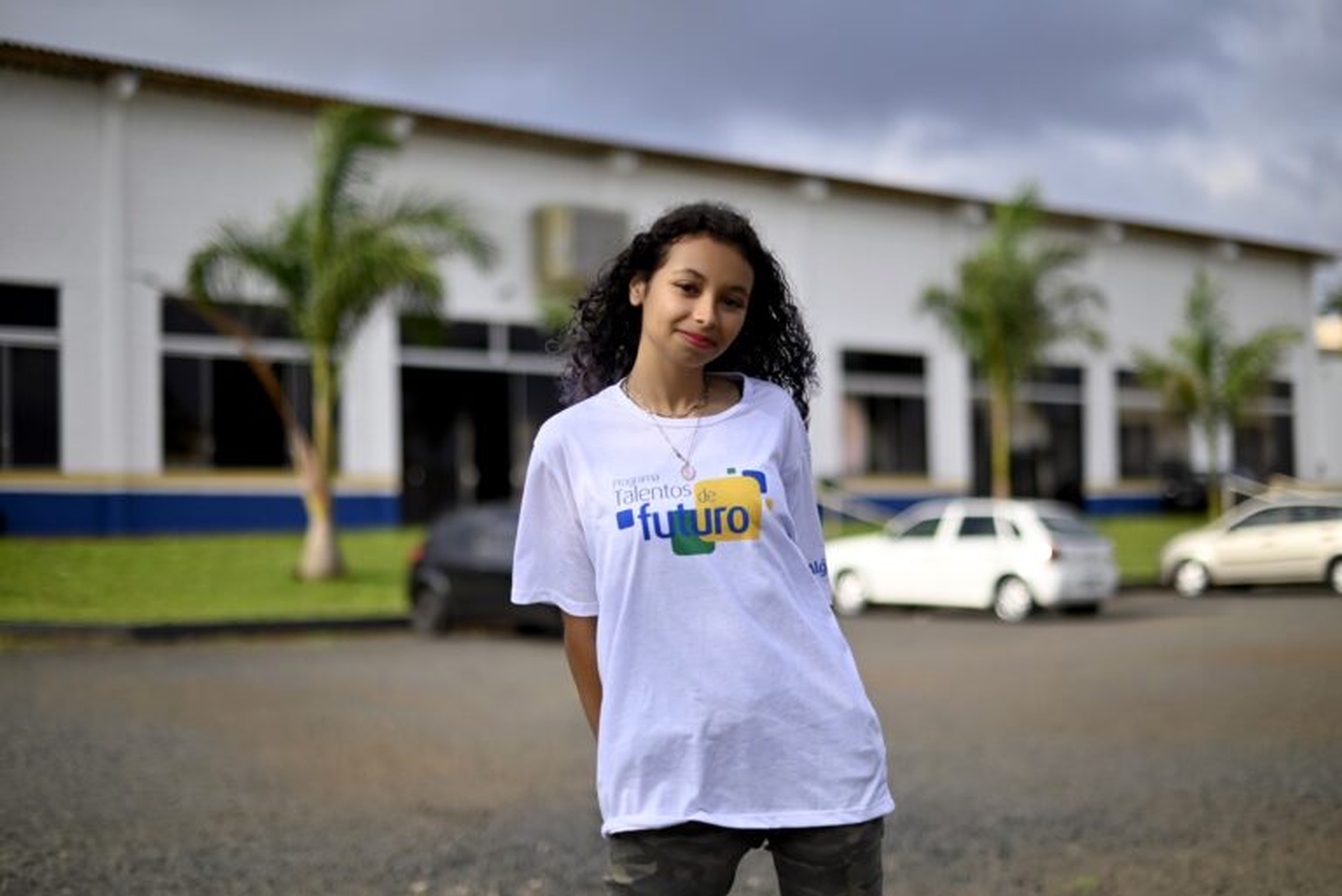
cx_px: 671
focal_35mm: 50
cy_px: 448
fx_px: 1865
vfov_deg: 27.0
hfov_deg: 39.6
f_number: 1.4
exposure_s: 1/8000
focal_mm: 50
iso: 125
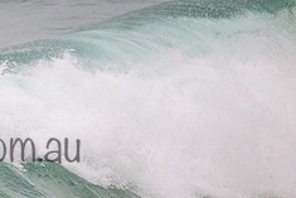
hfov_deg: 1.0
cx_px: -53
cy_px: 133
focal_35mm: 1974
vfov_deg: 0.7
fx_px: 16240
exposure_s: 1/1250
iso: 4000
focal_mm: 800
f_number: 11
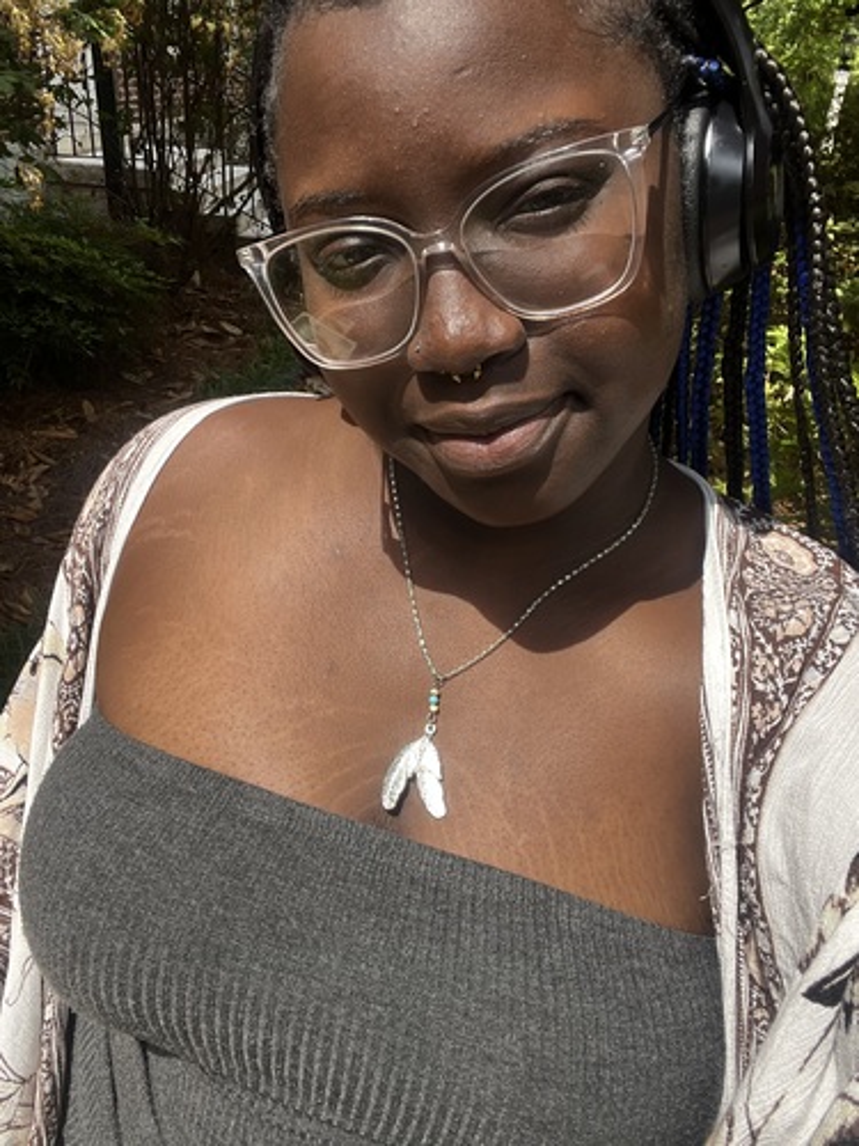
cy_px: 573
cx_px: 430
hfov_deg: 46.8
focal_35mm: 30
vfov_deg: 60.0
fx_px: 993
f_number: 2.2
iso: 32
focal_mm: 2.71
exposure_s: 1/306
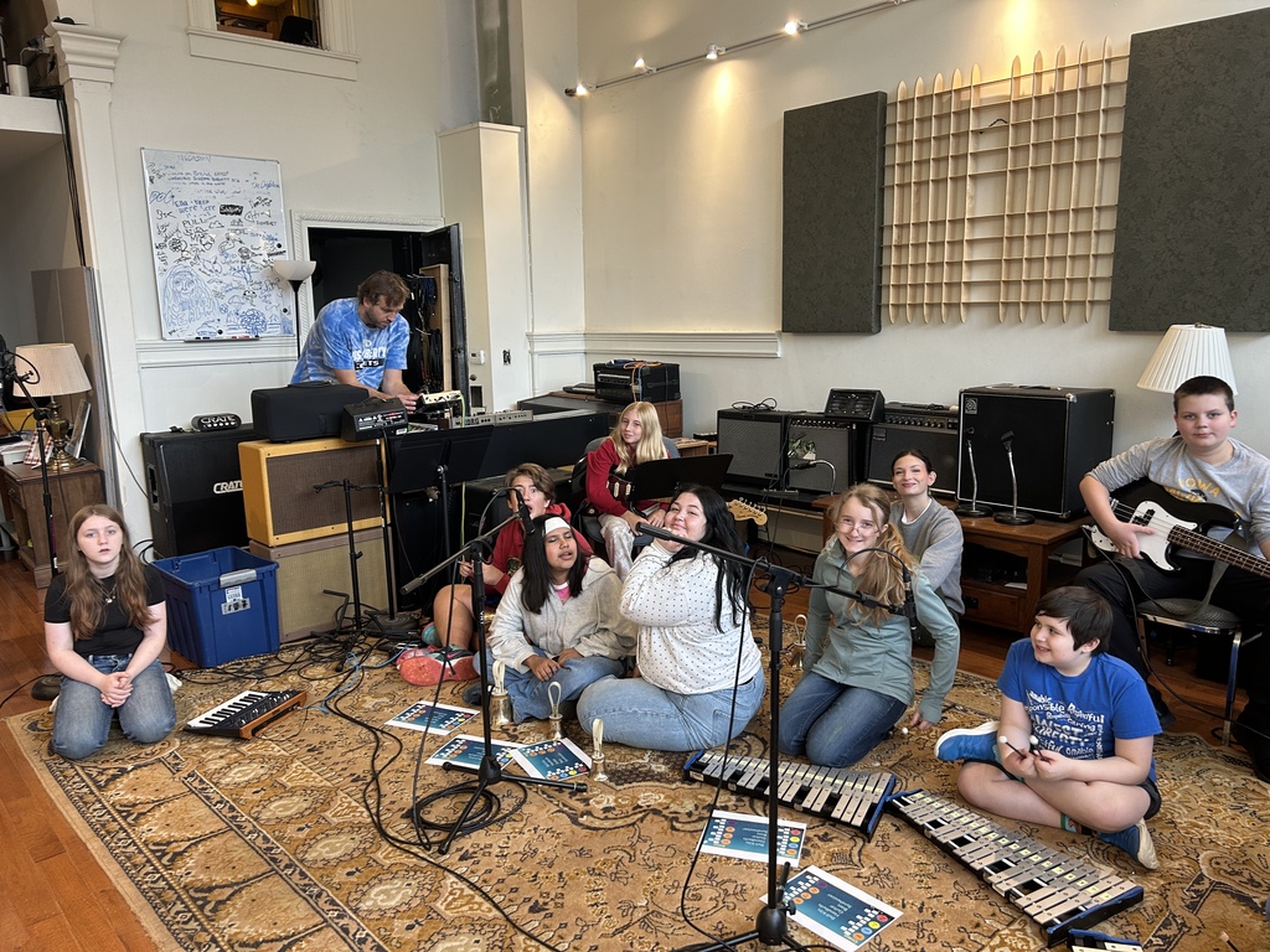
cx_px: 635
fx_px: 954
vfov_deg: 53.1
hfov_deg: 67.3
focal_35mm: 26
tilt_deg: -10.6
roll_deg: +1.1
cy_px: 476
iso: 100
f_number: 1.5
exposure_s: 1/60
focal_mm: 5.7
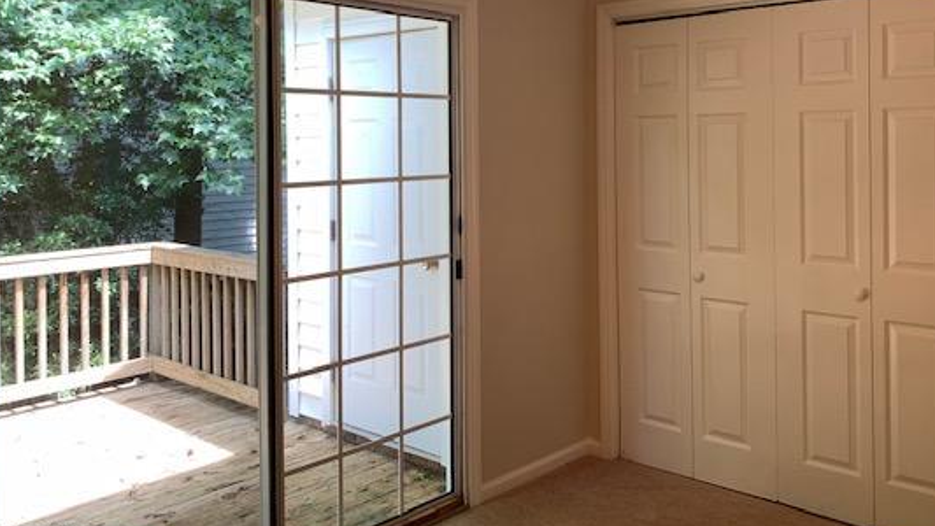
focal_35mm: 34
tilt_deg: -1.8
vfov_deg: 34.2
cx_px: 484
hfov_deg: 58.0
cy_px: 154
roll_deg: +0.3
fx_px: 843
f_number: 1.8
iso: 32
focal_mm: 4.25
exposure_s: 1/120
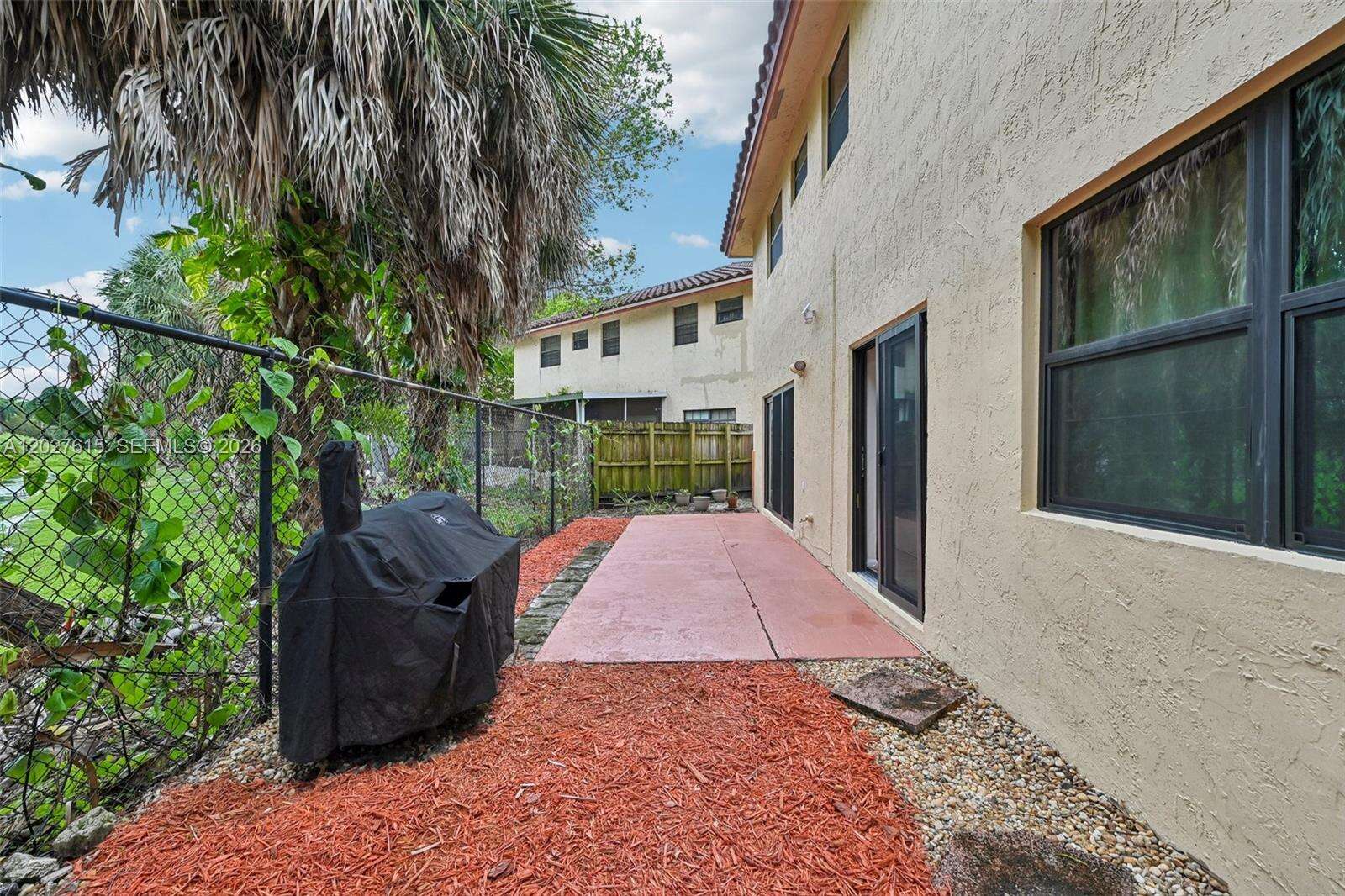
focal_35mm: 14
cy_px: 448
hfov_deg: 104.3
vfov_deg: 81.2
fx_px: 523
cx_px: 672
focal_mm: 14
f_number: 7.1
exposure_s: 1/80
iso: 100
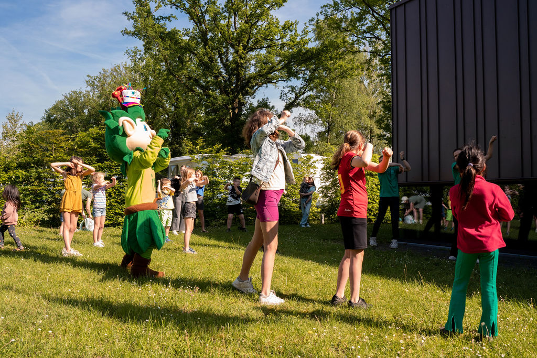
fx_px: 422
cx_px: 268
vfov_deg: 45.9
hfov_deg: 64.9
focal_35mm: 28
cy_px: 179
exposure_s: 1/500
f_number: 10
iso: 1250
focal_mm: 28
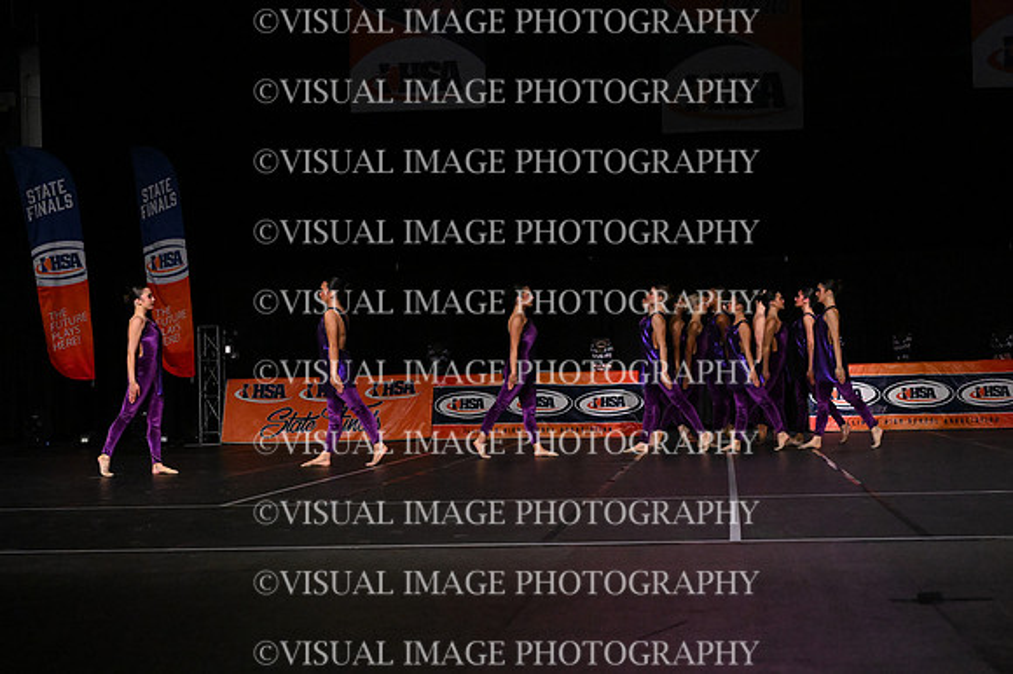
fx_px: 1800
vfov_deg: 21.2
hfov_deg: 31.4
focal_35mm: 64
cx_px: 506
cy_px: 337
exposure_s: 1/1000
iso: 8000
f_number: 4
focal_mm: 43
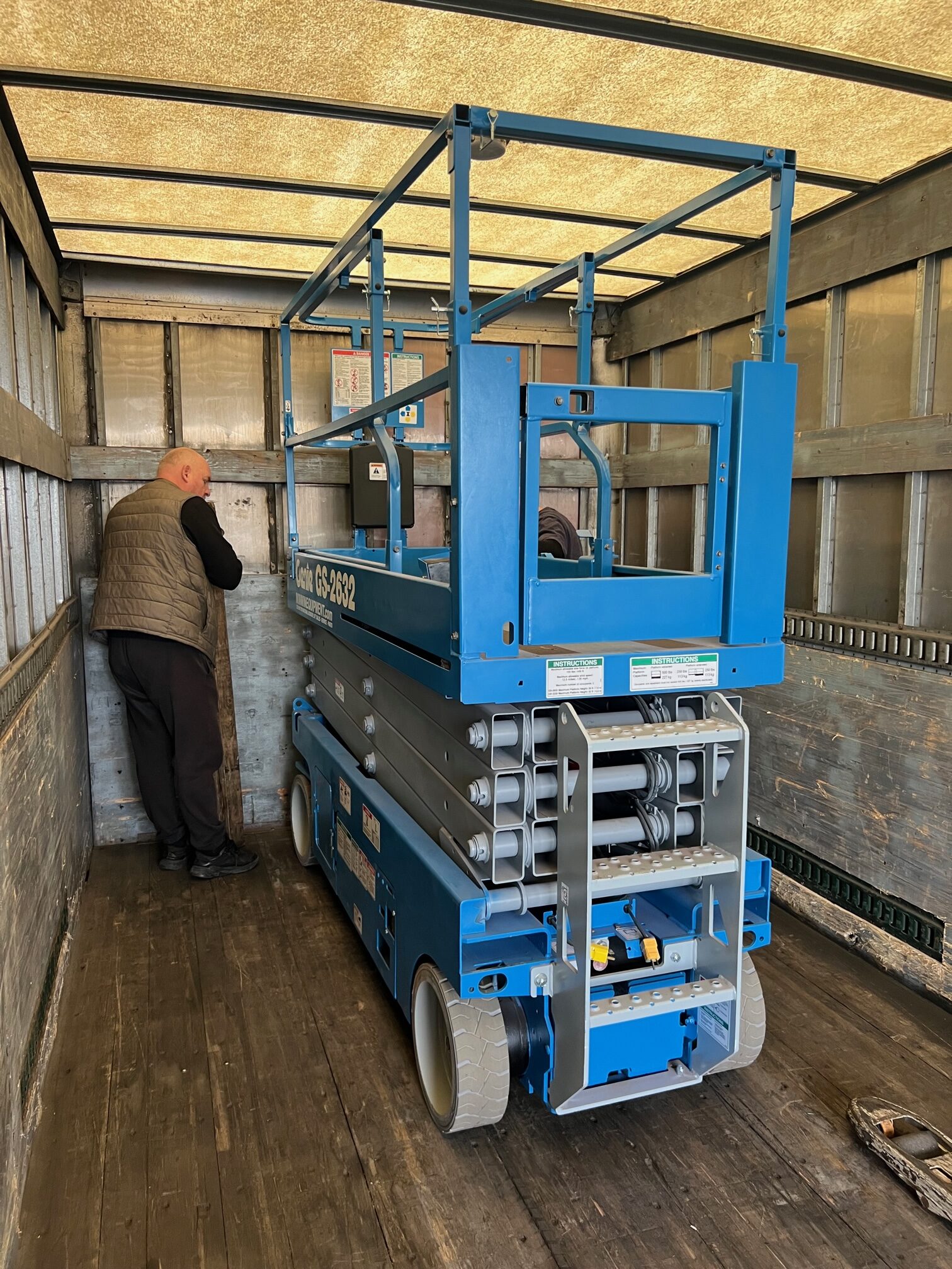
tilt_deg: -9.0
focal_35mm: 26
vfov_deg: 67.3
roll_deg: +1.5
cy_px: 634
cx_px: 476
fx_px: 953
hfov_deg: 53.1
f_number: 1.5
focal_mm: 5.7
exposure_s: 1/96
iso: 125
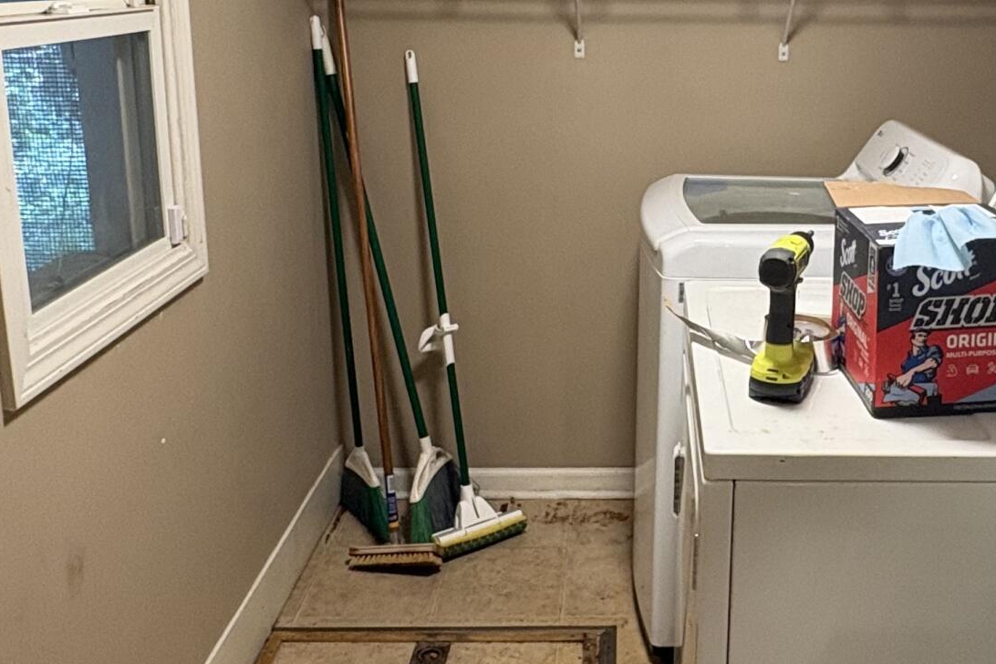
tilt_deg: -8.7
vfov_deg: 33.1
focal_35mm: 40
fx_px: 1107
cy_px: 223
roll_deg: -1.3
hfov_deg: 47.6
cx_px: 672
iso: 320
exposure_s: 1/60
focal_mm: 2.22
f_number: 2.2
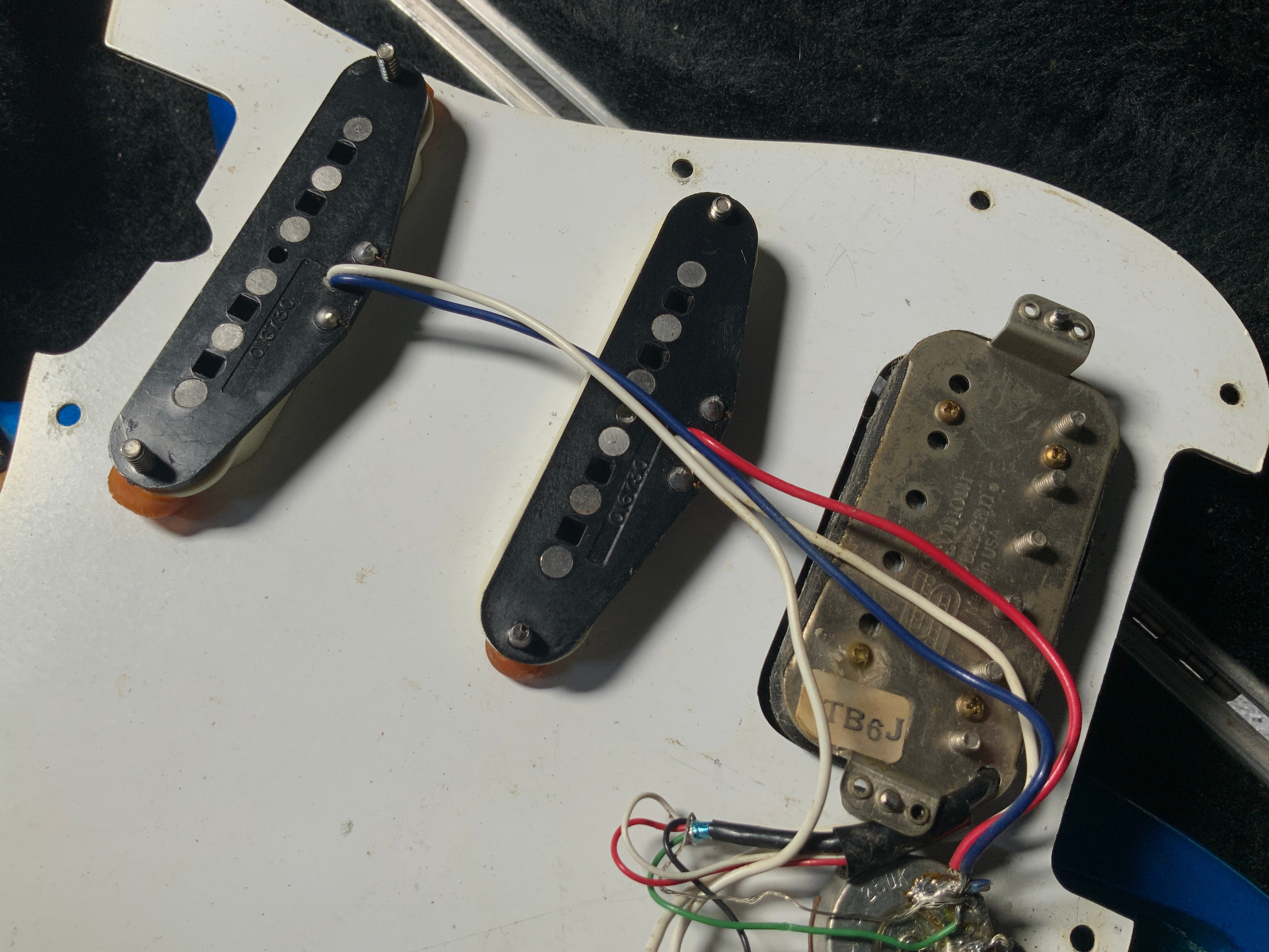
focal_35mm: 29
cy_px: 476
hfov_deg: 61.7
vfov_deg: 48.2
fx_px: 1063
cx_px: 634
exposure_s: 1/104
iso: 32
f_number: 1.8
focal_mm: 3
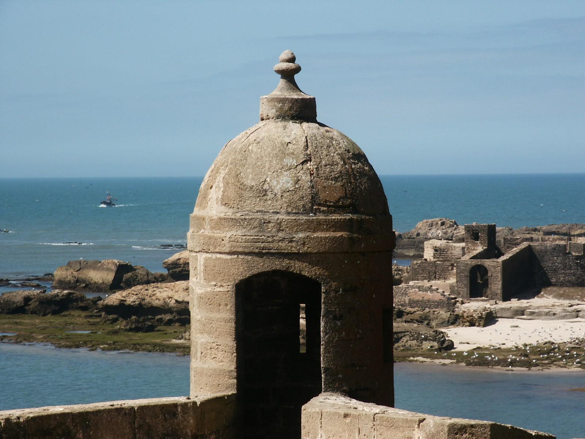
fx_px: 2349
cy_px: 220
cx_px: 292
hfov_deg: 14.2
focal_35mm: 139
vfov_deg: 10.7
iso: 64
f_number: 8
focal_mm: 28.22
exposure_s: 1/250
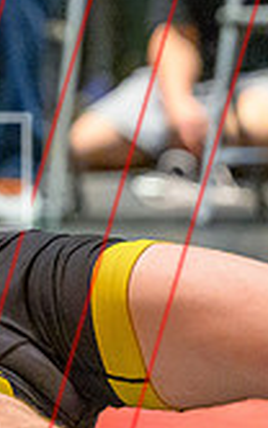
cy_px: 27
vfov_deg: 3.9
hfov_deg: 2.4
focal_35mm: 543
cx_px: -494
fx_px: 6335
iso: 16000
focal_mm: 115
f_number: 2.8
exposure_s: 1/800
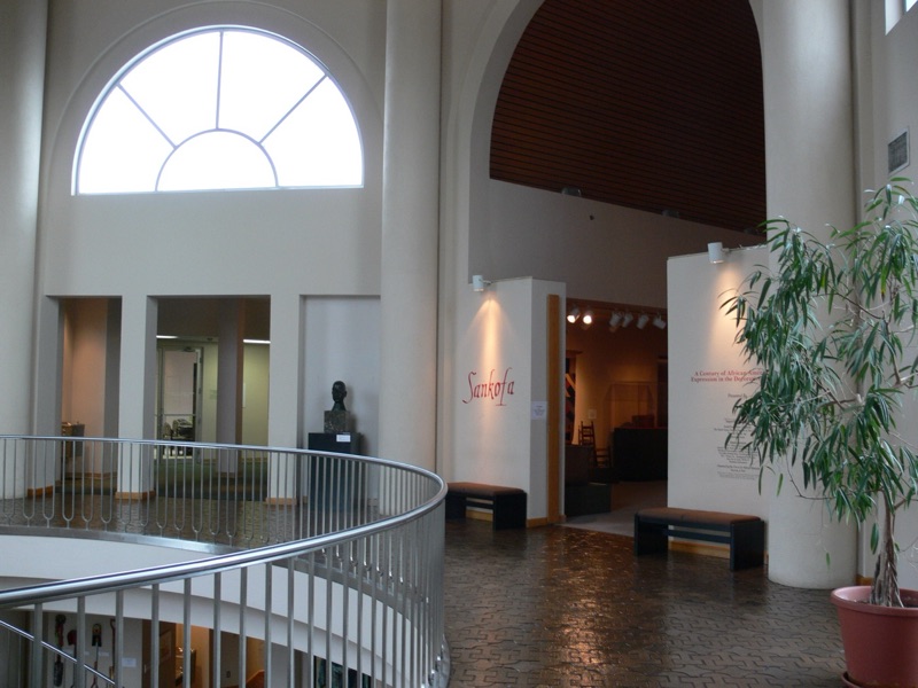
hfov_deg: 52.6
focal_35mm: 35
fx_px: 928
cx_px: 459
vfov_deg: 40.7
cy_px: 344
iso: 125
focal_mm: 7.4
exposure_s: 1/30
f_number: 2.8
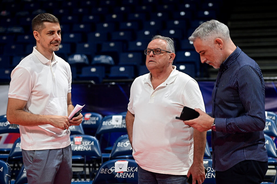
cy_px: 92
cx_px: 138
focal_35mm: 98
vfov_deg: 13.9
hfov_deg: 20.8
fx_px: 753
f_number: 2.8
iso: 2500
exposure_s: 1/800
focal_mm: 98
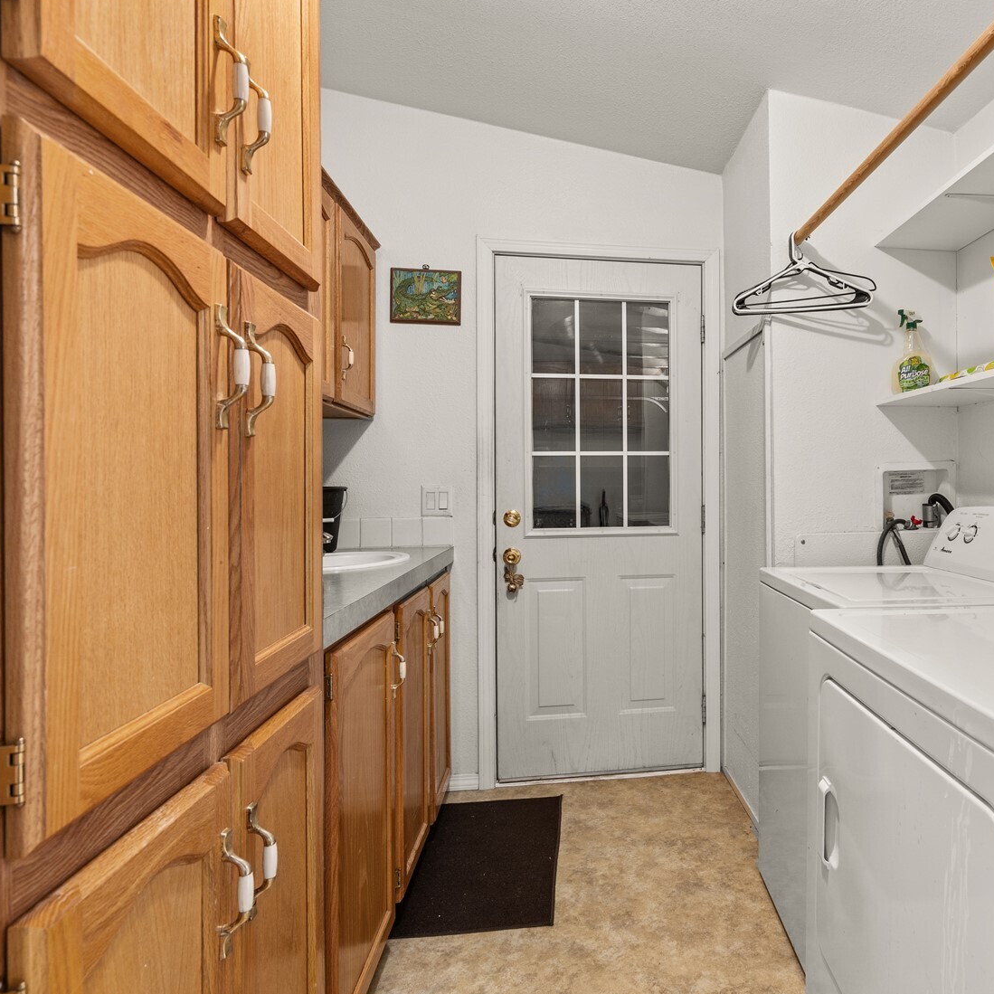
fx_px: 682
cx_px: 686
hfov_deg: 69.5
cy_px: 499
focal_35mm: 21
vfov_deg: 72.1
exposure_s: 1/2
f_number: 8
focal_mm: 16
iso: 500
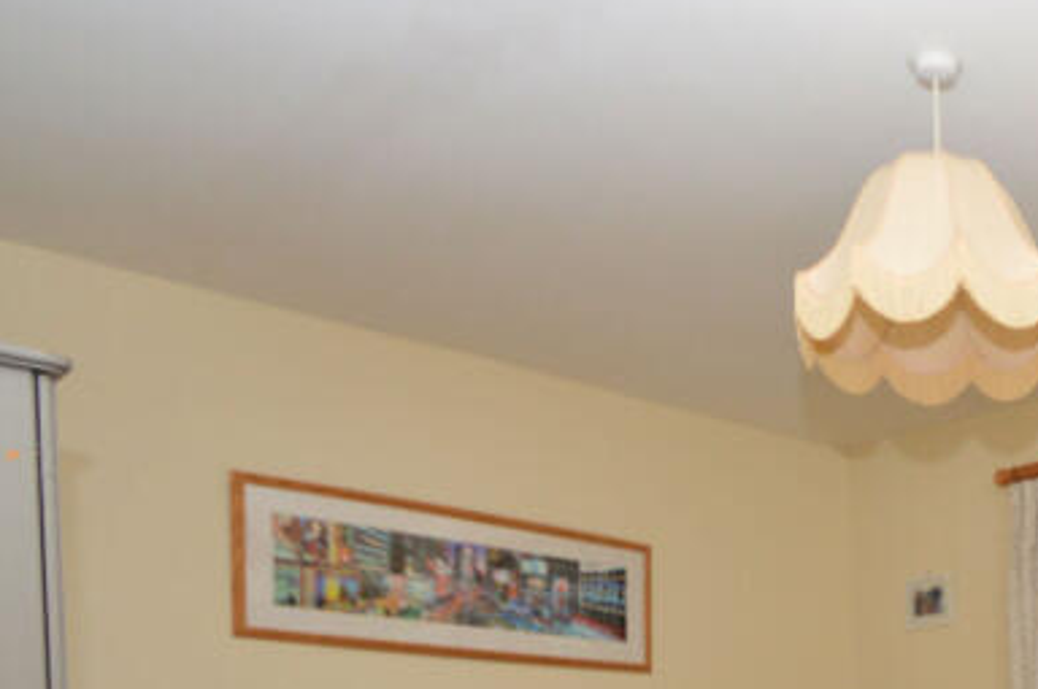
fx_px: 1152
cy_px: 820
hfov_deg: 40.1
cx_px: 1122
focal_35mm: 40
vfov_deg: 29.0
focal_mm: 10
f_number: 4
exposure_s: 1/60
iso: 100
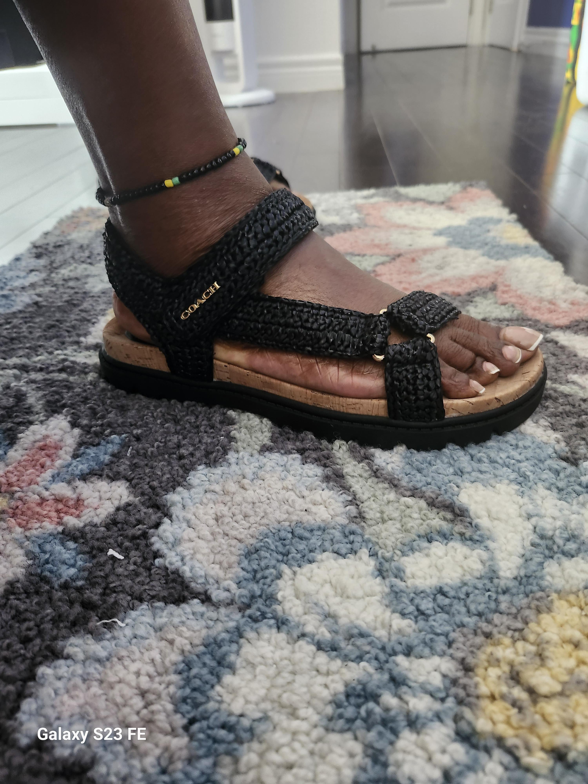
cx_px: 294
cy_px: 392
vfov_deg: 73.9
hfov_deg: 58.9
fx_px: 521
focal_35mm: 23
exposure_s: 1/30
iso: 640
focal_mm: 5.54
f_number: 1.8
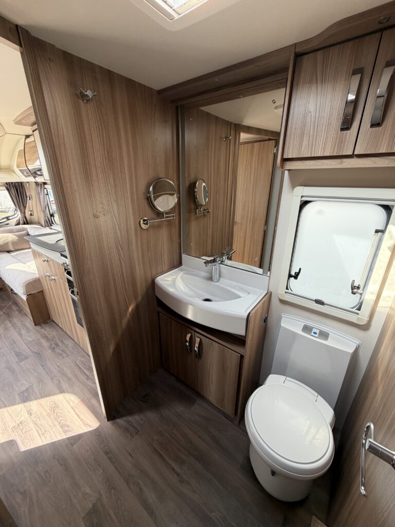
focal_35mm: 14
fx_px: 213
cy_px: 264
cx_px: 198
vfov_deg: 102.1
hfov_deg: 85.7
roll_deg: -1.7
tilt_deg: -19.6
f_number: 2.2
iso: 125
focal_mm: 2.22
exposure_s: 1/121
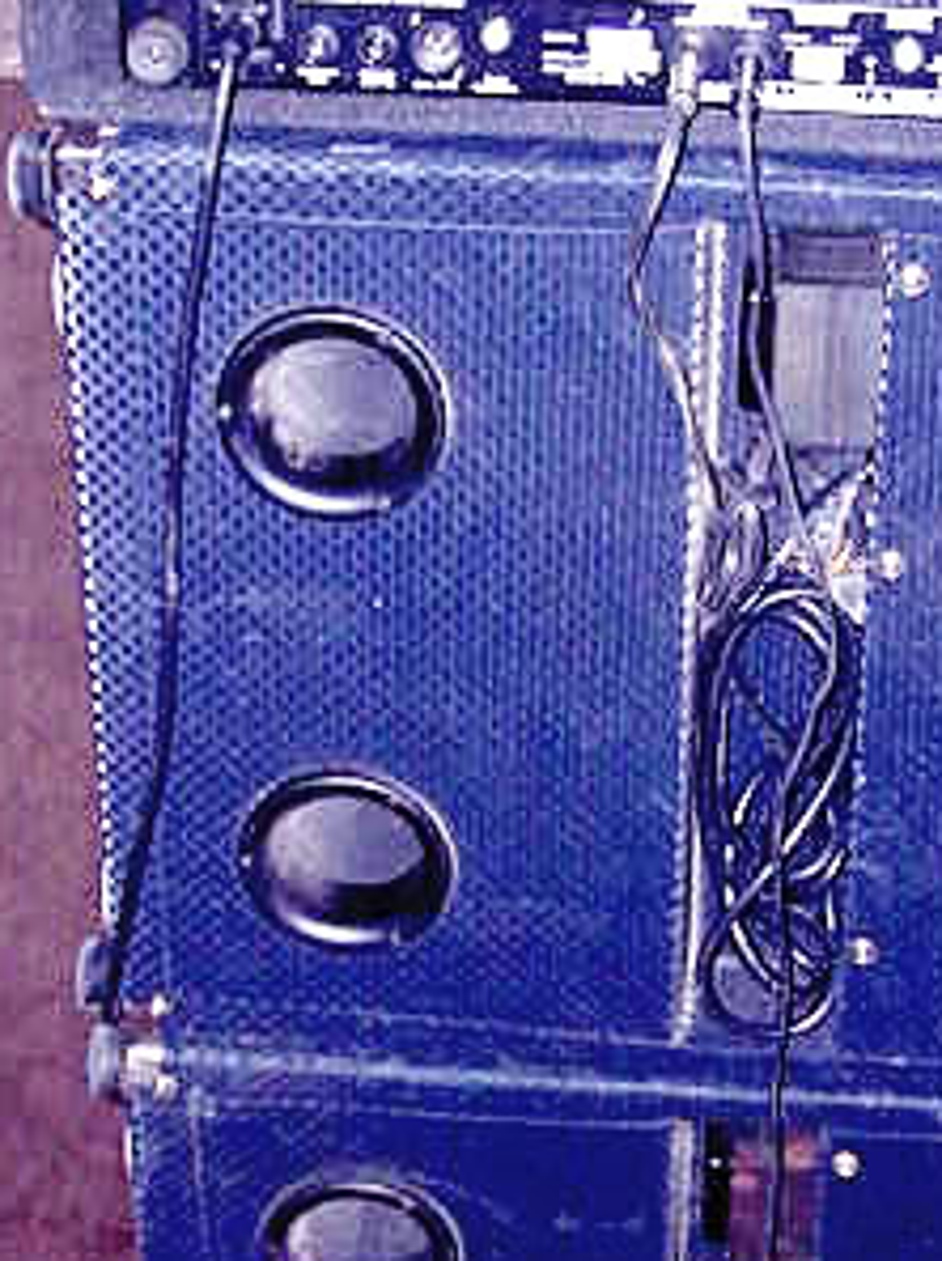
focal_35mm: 82
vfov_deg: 23.9
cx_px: 628
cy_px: 573
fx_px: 2982
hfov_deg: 17.9
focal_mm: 5.8
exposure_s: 1/60.1
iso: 394
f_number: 2.8
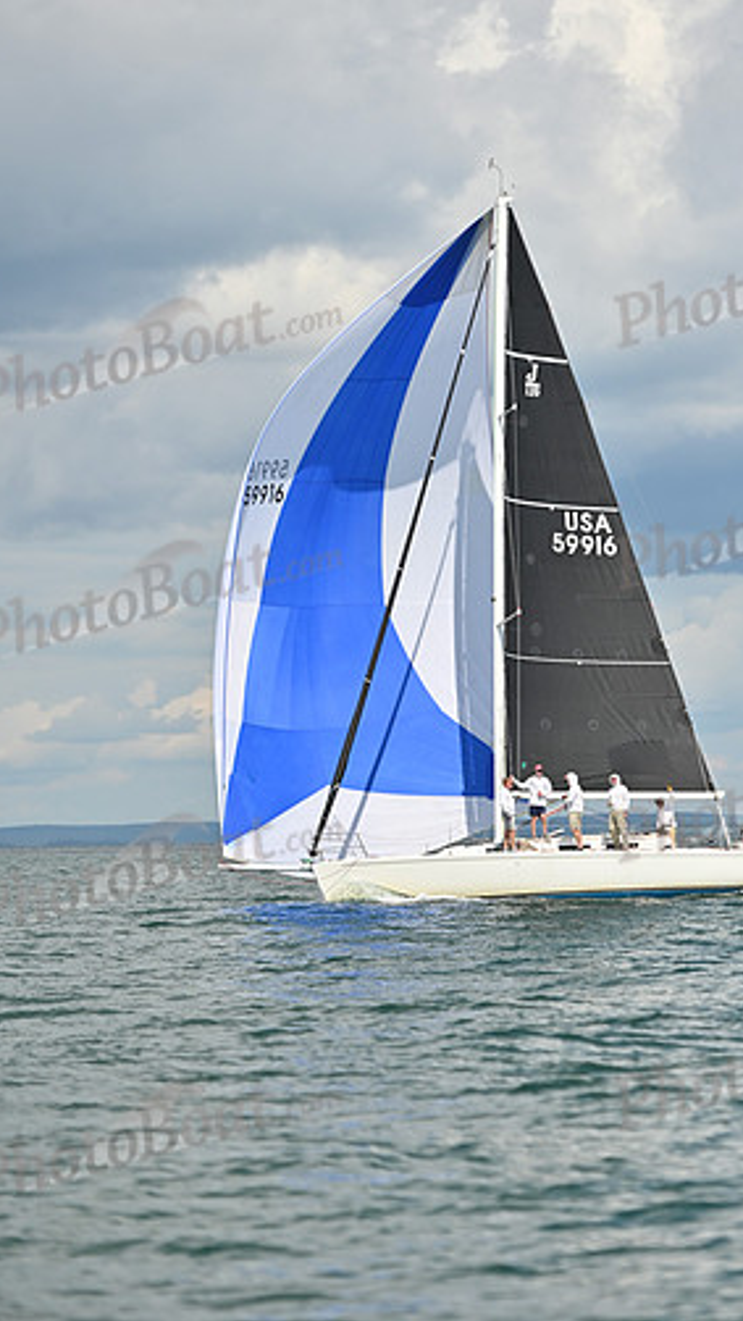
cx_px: 479
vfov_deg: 13.2
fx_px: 5708
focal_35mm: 163
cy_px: 696
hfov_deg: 7.4
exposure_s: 1/2500
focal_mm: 135
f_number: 3.5
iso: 250
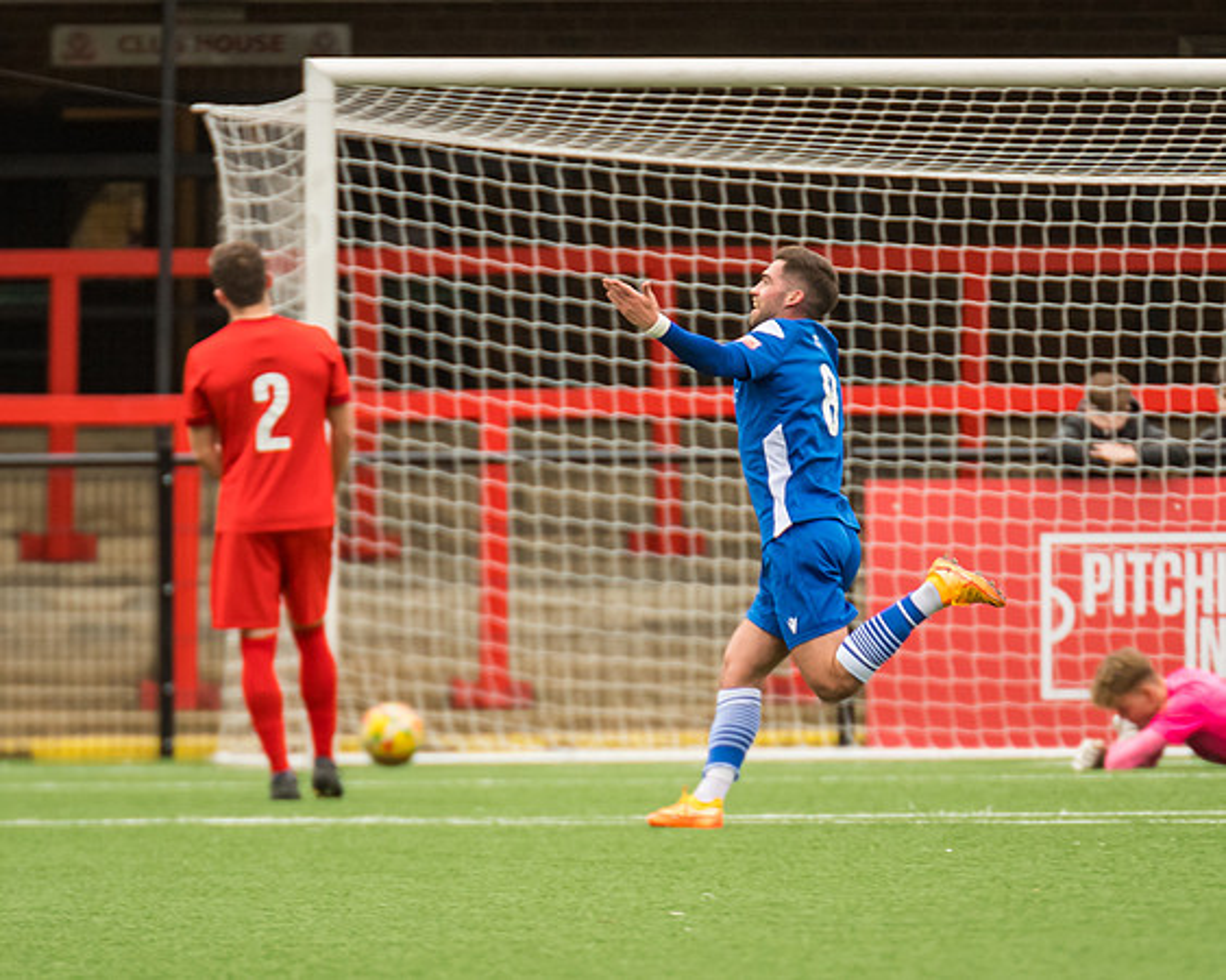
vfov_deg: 1.9
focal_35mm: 820
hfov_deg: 2.4
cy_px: 472
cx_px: 710
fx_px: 29744
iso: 1000
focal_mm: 420
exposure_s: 1/640
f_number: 4
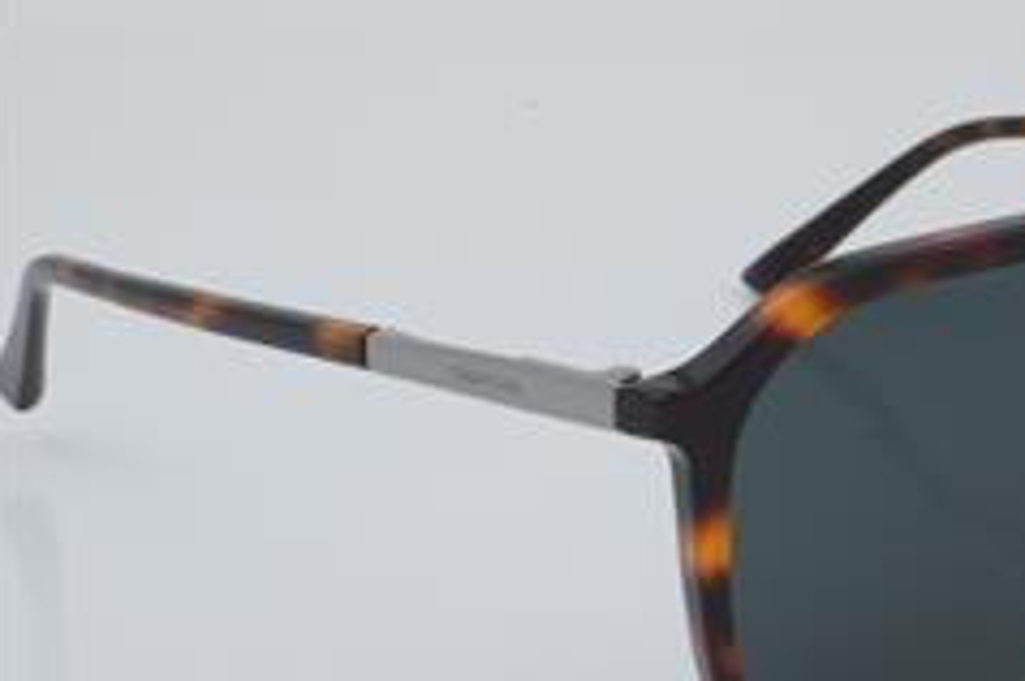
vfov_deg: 10.8
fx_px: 3583
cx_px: 848
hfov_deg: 16.1
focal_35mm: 126
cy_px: 427
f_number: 32
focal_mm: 50
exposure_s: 1/3
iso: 100
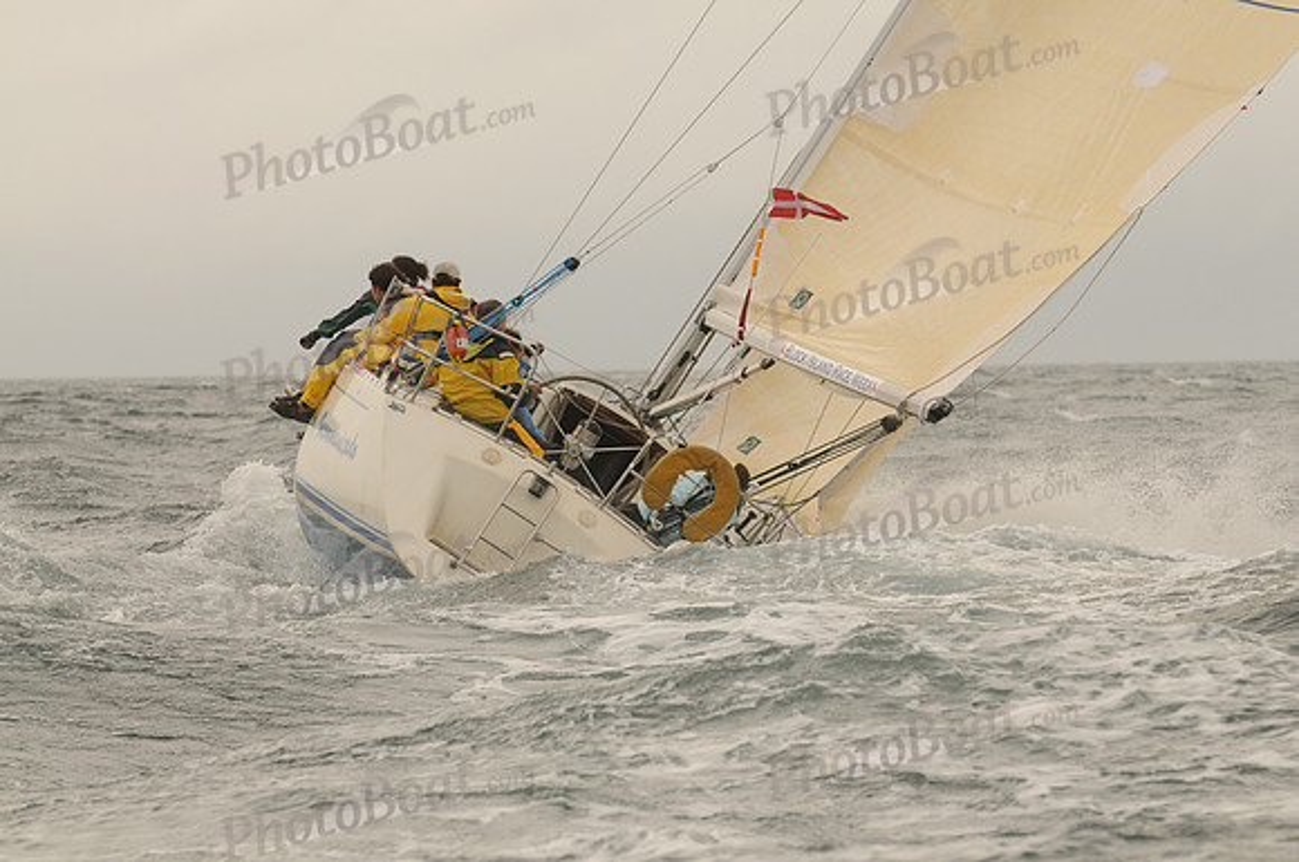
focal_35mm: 240
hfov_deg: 8.6
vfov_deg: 5.7
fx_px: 8648
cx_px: 650
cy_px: 431
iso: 200
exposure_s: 1/1000
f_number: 5.6
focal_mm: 160
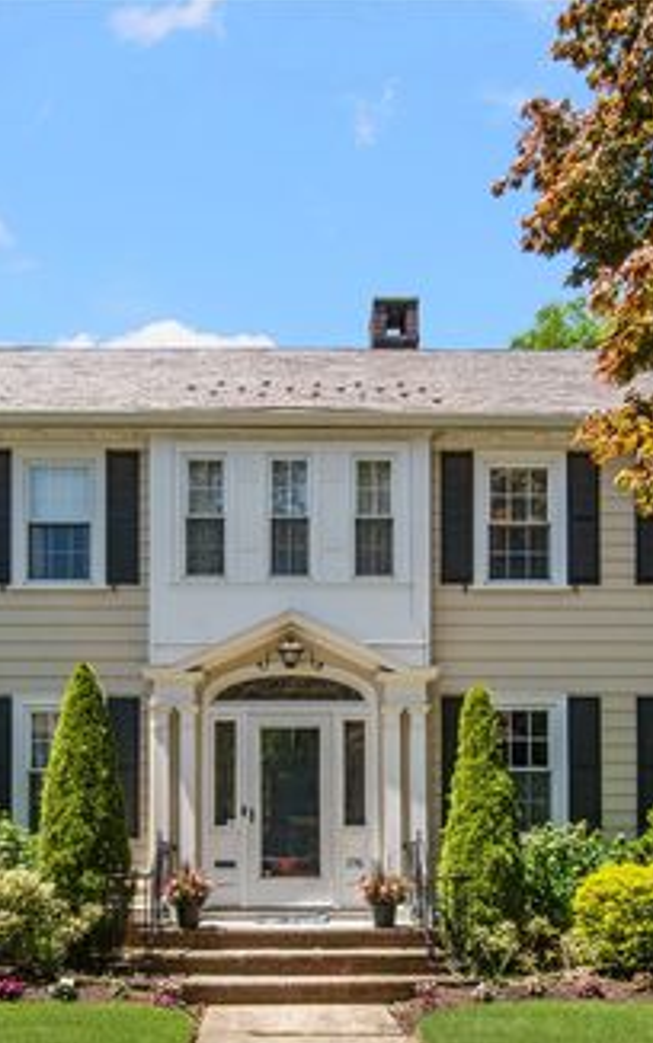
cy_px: 529
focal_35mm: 26
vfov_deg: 70.8
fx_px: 733
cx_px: 259
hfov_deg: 47.7
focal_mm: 11
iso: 400
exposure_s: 1/250
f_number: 14
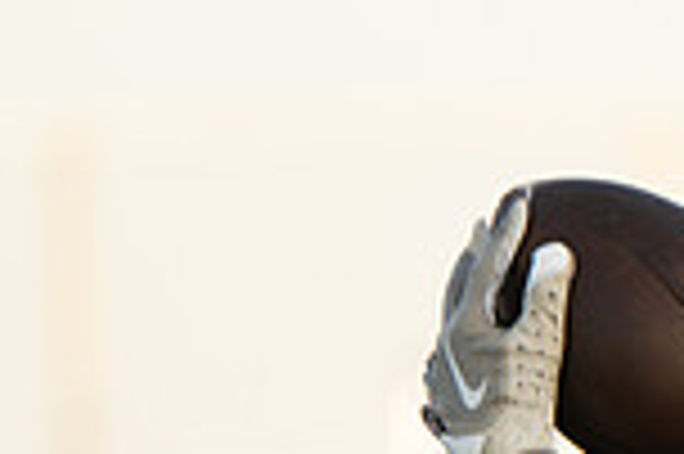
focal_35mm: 1390
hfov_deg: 1.5
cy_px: 953
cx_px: 1233
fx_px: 26381
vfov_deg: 1.0
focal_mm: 200
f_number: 2.8
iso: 200
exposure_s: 1/1600
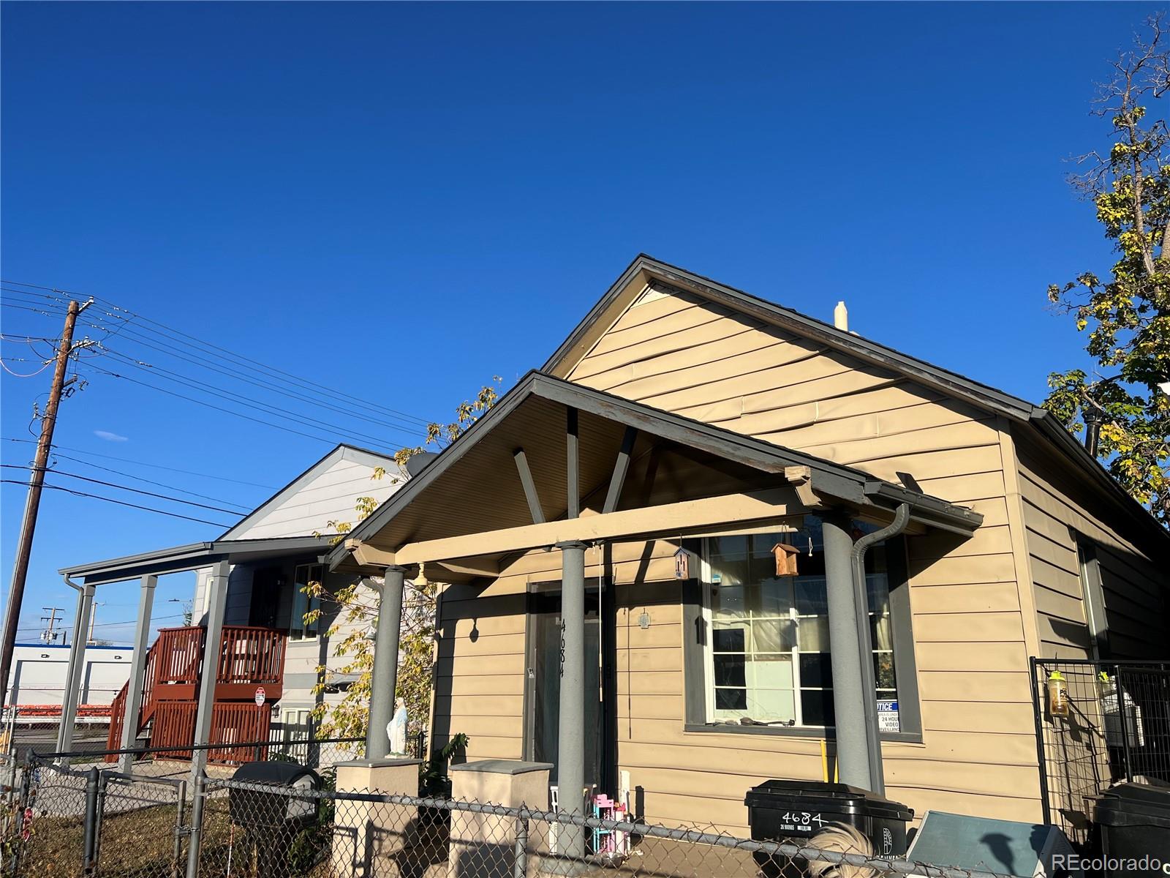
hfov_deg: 67.3
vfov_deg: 53.1
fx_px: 879
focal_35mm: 26
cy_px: 439
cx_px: 585
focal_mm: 5.7
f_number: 1.5
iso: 50
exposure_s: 1/5076
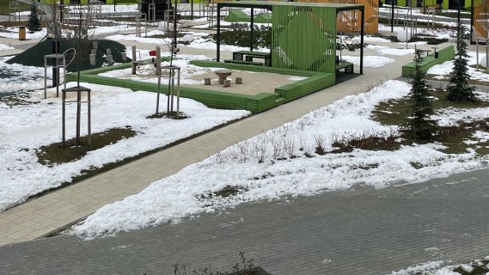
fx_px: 661
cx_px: 272
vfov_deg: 22.8
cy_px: 18
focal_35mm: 51
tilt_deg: -1.0
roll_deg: -2.0
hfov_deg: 40.5
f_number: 1.6
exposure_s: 1/292
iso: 32
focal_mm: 4.2
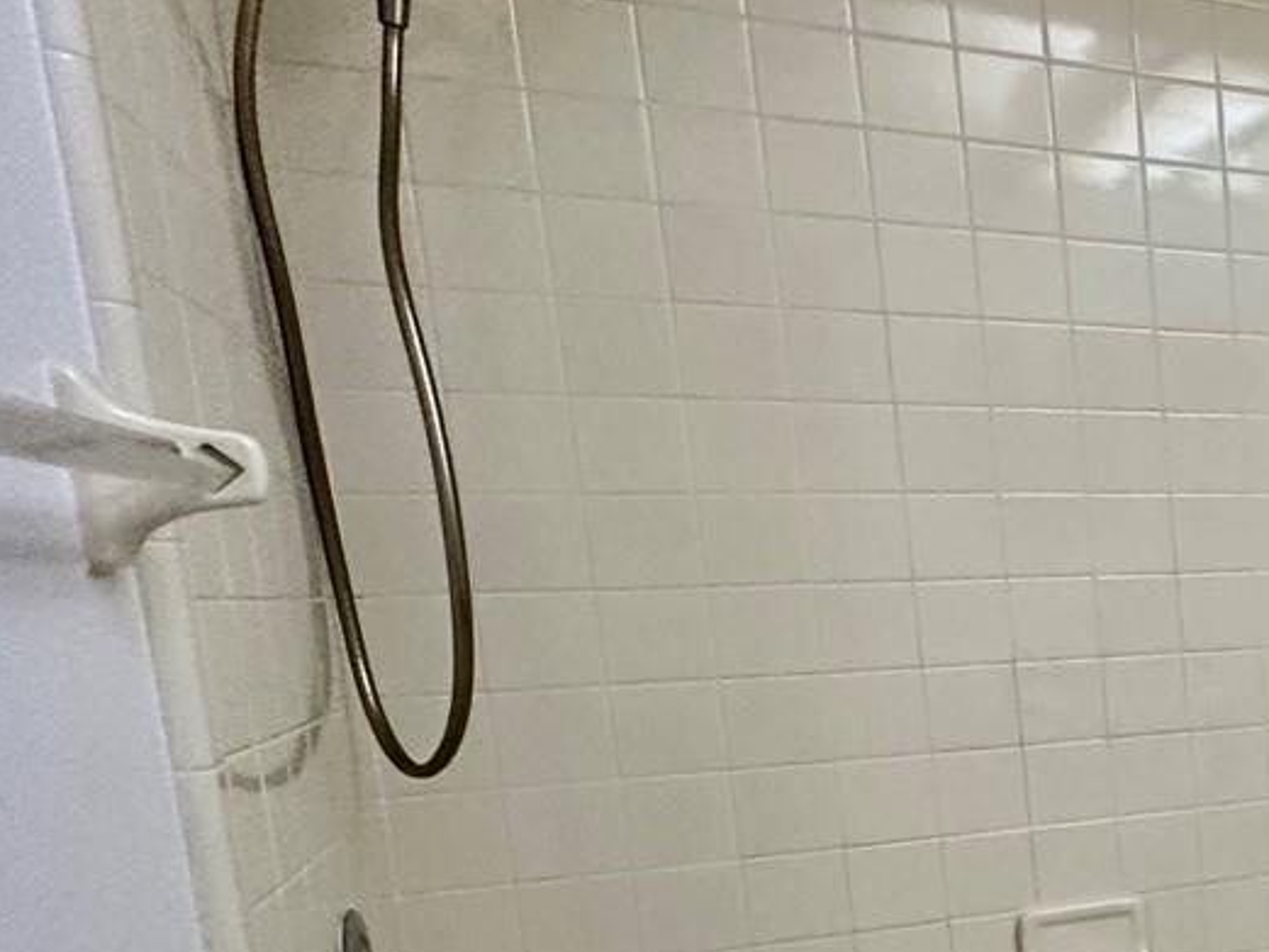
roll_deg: +0.7
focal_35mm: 43
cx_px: 1729
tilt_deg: -8.0
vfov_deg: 32.5
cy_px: 794
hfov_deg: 31.4
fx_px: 1577
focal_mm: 2.22
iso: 250
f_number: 2.2
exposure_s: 1/120
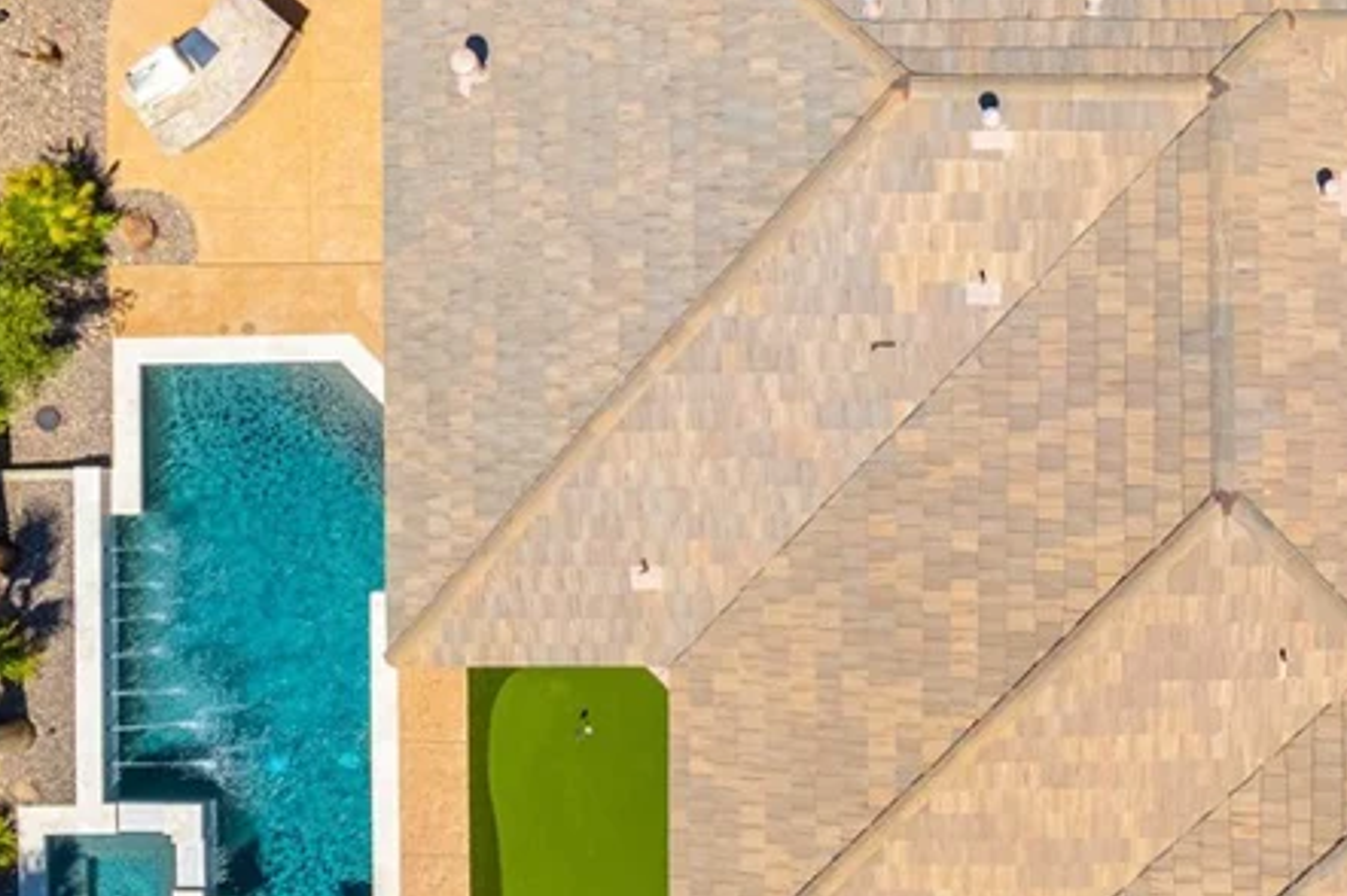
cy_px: 451
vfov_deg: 26.4
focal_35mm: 51
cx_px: 1027
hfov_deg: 37.8
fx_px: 1907
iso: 100
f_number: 2.8
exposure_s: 1/500
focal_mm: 8.38
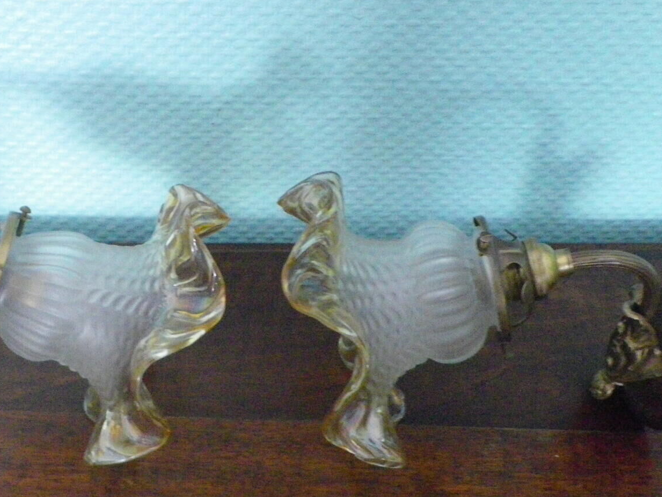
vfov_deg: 29.4
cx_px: 221
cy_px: 339
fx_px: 937
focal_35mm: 49
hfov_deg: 38.5
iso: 800
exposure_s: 1/4
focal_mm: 4.9
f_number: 2.6
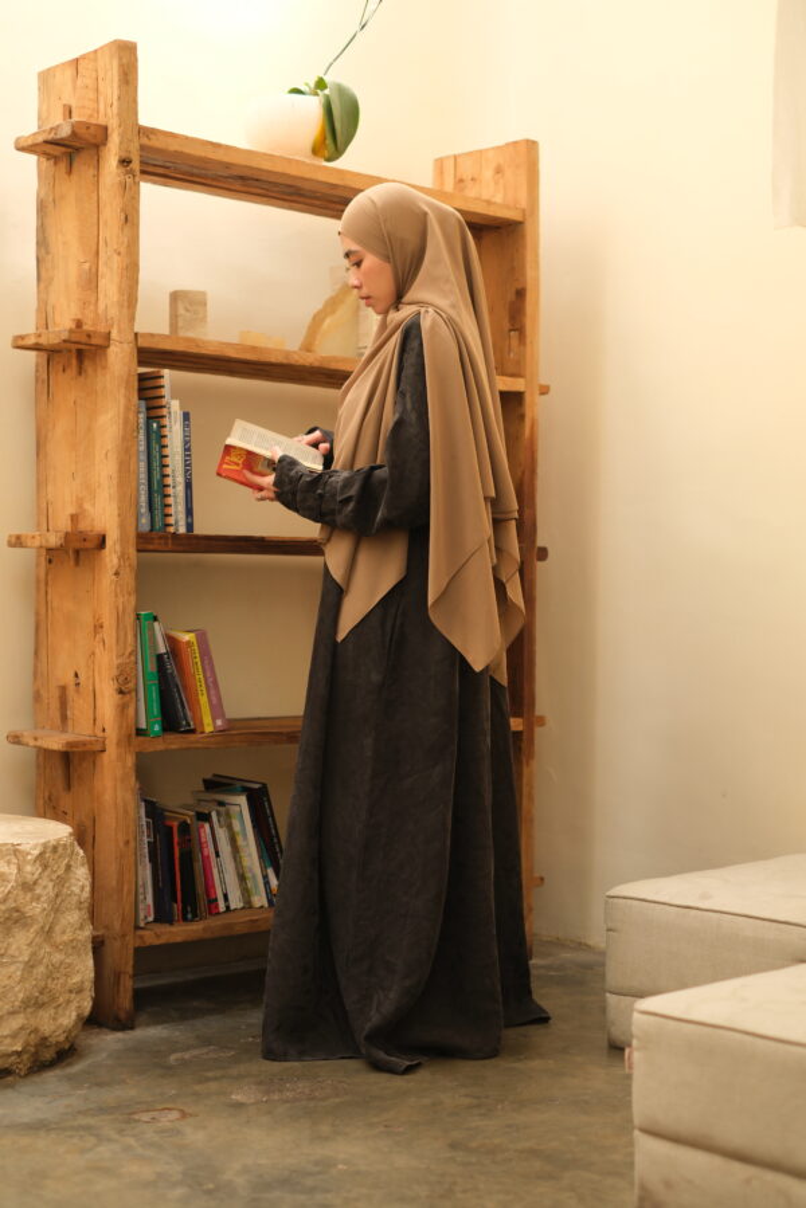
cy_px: 604
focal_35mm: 53
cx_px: 403
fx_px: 1780
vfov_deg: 37.5
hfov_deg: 25.5
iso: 320
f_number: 2
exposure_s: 1/250
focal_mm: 35
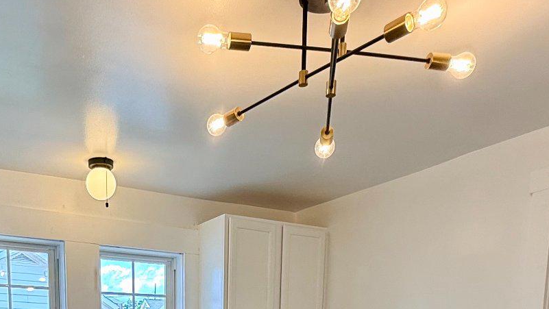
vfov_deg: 24.4
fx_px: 568
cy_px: 452
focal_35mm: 39
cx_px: 160
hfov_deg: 50.2
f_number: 2.2
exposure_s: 1/120
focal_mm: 2.22
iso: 80
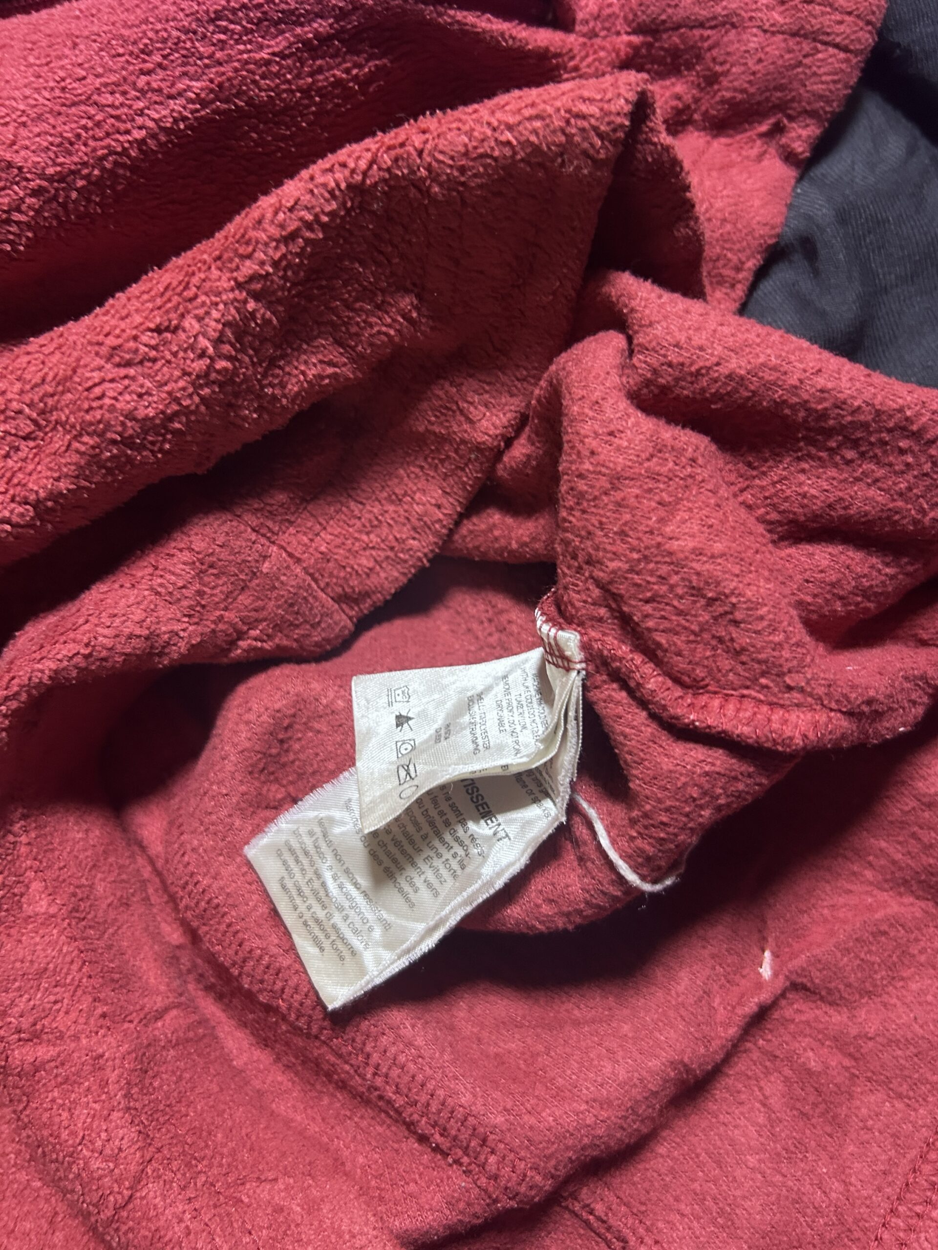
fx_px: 939
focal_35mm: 26
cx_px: 469
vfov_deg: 67.3
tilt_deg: -57.8
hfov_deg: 53.1
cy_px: 625
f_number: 1.5
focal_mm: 5.7
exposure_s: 1/50
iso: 320
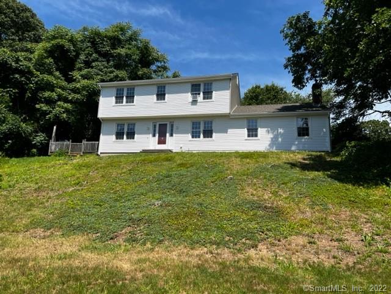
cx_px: 196
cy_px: 147
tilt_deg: +12.6
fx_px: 294
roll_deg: -2.8
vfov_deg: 53.1
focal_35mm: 26
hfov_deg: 67.3
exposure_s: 1/3460
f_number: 1.5
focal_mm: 5.7
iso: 50
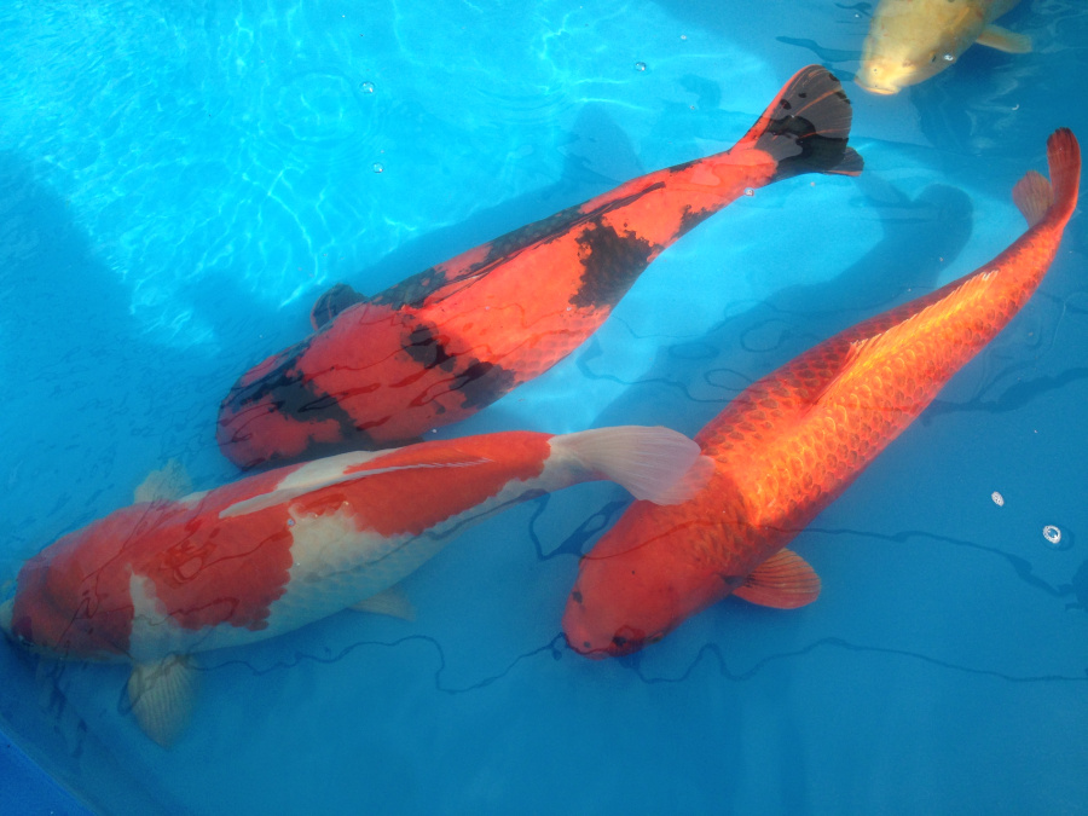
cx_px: 544
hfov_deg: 55.4
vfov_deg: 42.9
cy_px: 408
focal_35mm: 33
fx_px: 1037
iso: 50
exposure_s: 1/704
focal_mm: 4.12
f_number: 2.4
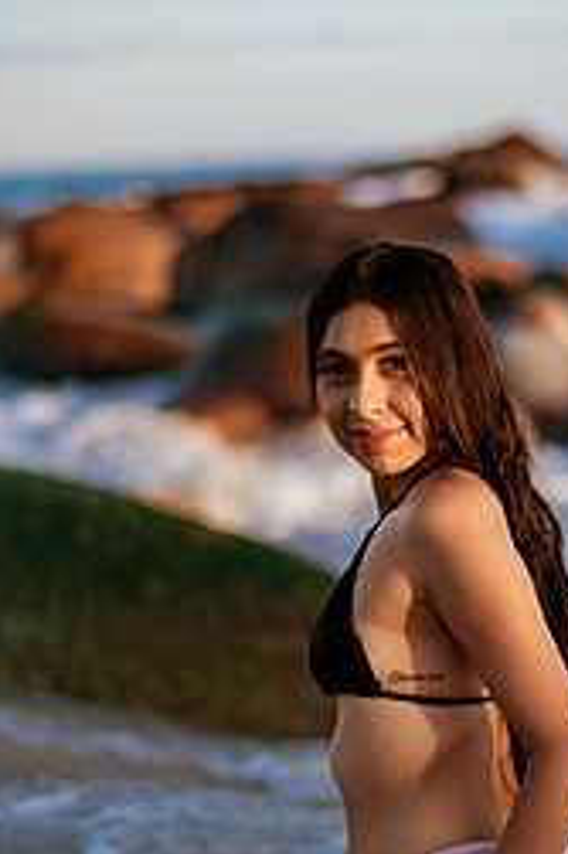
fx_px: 2465
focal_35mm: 104
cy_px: 538
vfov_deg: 19.6
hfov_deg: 13.1
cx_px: 473
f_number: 1.4
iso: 125
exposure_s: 1/2500
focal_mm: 58
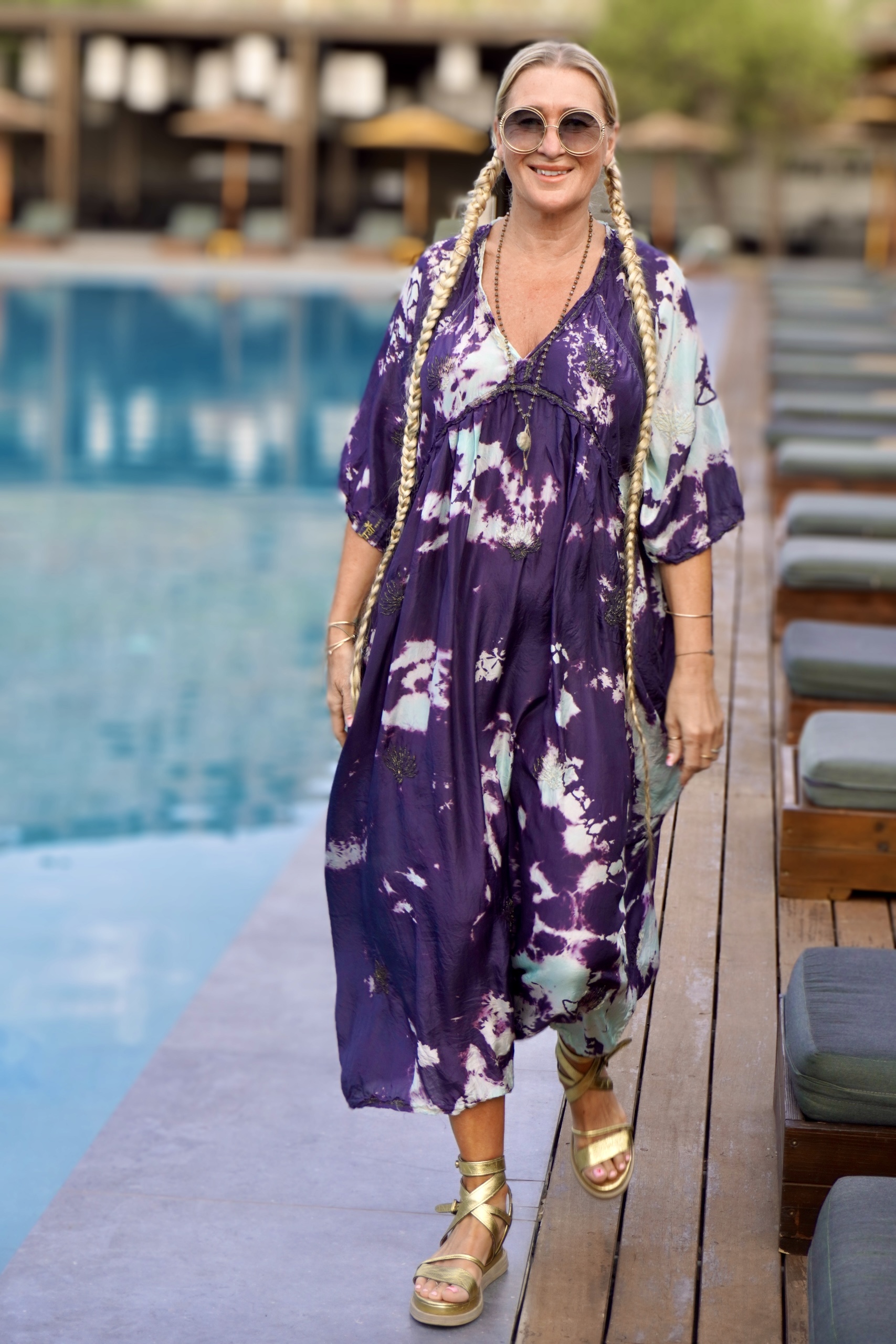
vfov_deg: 30.5
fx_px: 2463
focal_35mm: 66
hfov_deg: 20.6
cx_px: 448
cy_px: 672
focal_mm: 44
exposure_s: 1/160
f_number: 5.6
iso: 100
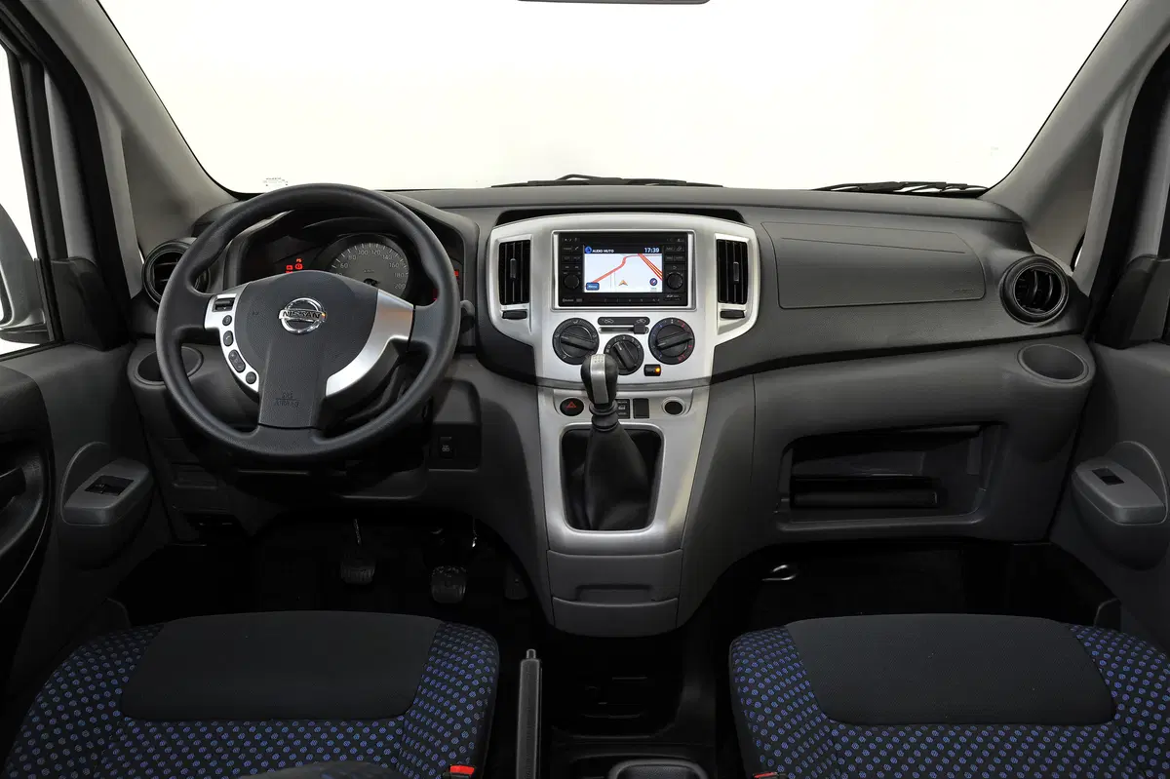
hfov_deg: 60.3
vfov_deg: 42.3
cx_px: 585
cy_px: 390
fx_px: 1007
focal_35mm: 31
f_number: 10
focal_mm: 31
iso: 400
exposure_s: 1/8
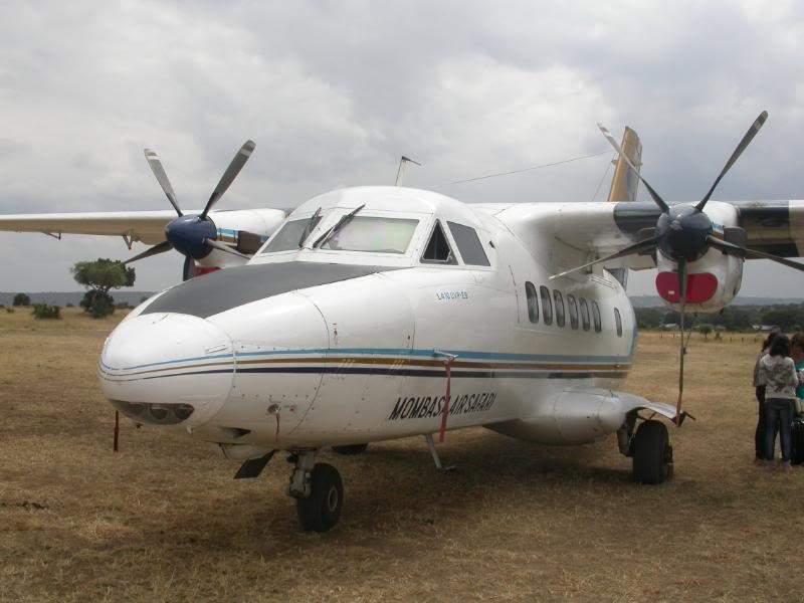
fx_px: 883
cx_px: 402
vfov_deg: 37.7
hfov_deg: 49.0
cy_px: 302
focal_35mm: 38
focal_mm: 7.85
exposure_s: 1/511
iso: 100
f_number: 7.5
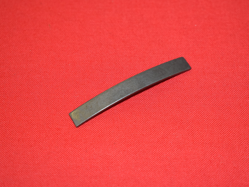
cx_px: 136
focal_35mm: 90
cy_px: 94
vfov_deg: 16.5
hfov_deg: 21.9
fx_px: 644
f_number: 5.6
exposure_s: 1/60
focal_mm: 55
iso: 800
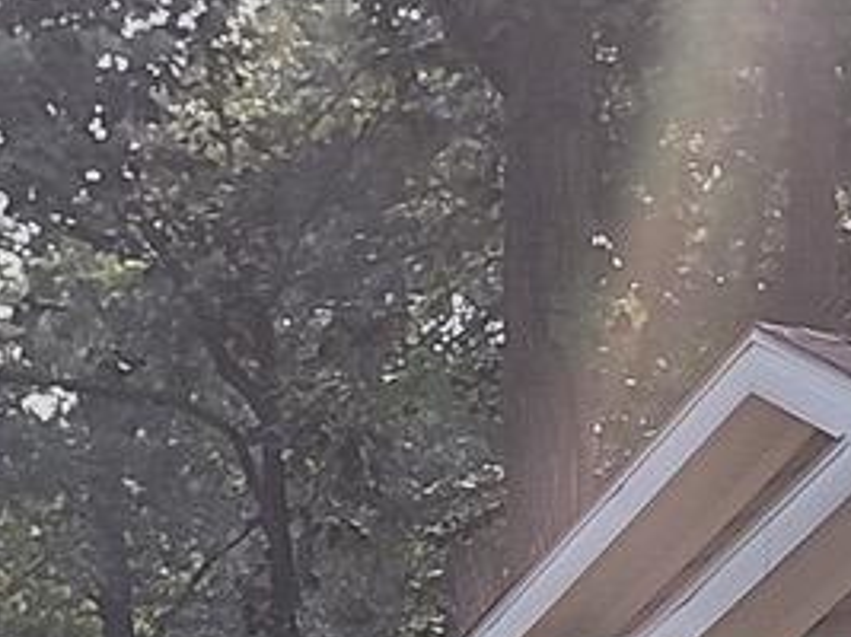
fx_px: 4718
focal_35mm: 192
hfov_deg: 9.9
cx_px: 1447
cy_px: 1800
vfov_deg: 7.0
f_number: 1.8
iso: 50
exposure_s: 1/465
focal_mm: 4.69
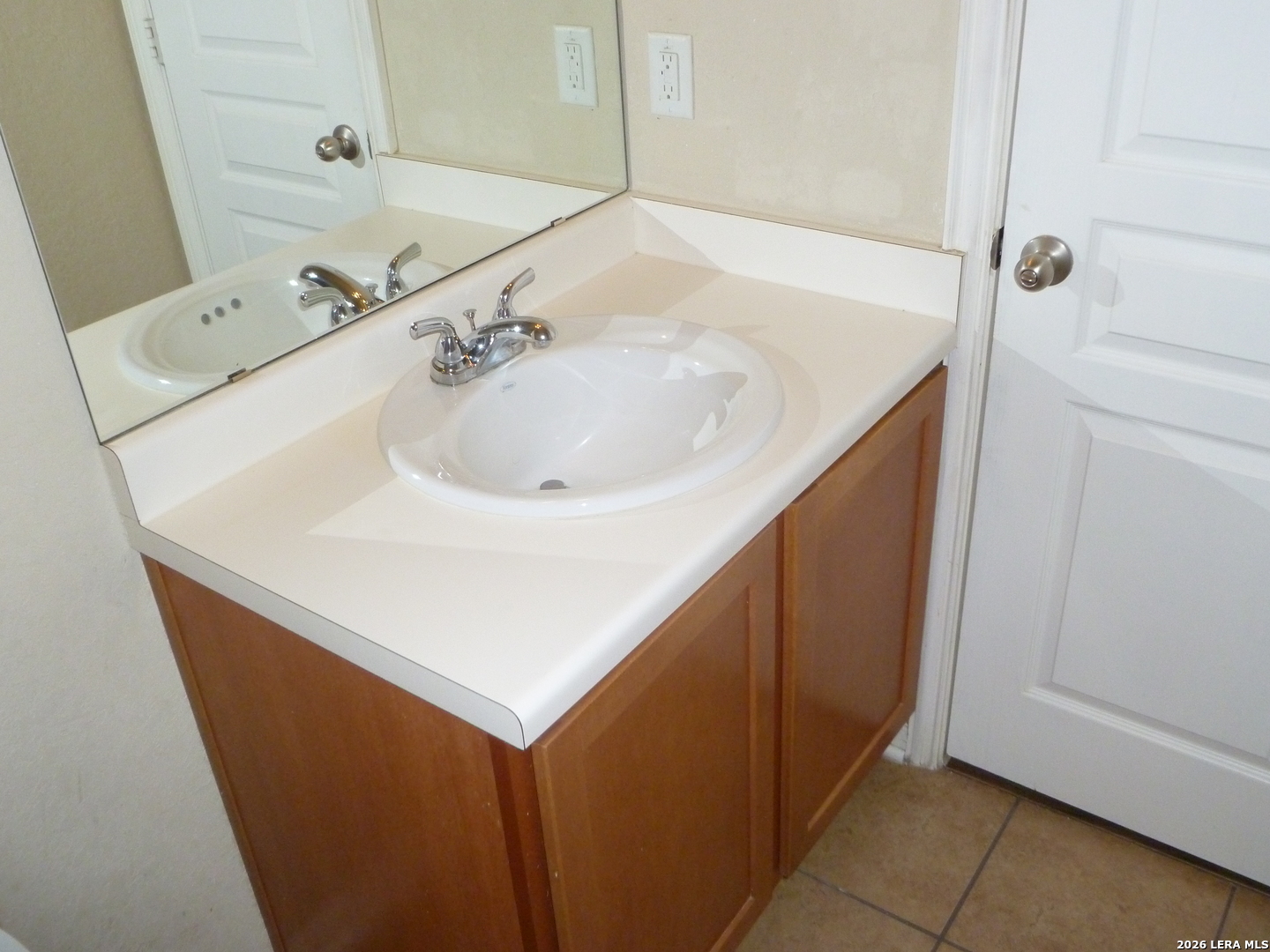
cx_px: 635
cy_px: 476
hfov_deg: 60.0
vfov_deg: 46.8
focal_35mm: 30
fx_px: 1101
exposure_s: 1/125
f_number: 3.4
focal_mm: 5.4
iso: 400
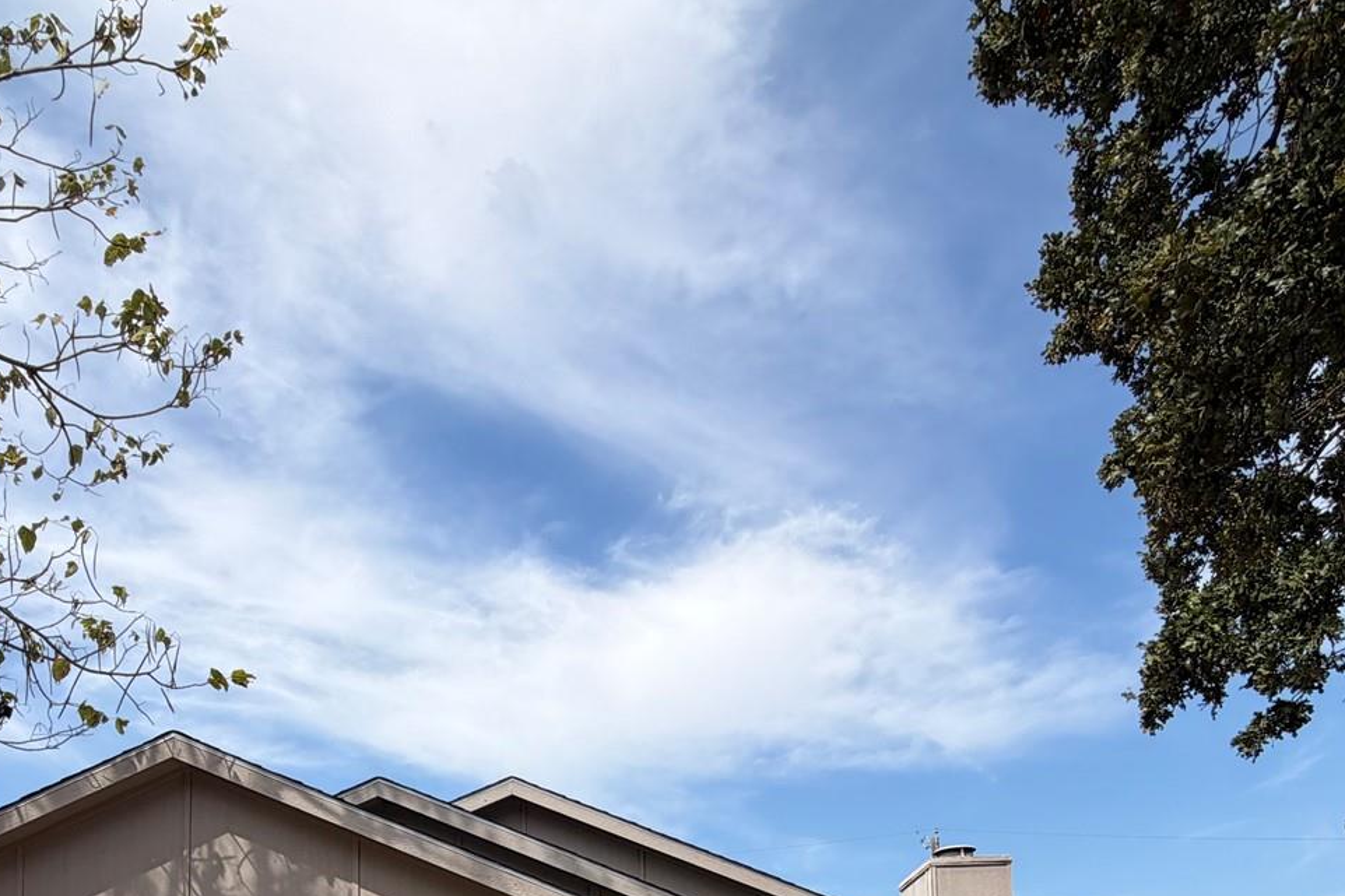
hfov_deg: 60.0
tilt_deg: +5.5
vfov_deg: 35.2
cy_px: 1025
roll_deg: +1.7
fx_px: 1158
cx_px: 563
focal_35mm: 31
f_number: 2.2
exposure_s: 1/809
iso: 20
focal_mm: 2.22
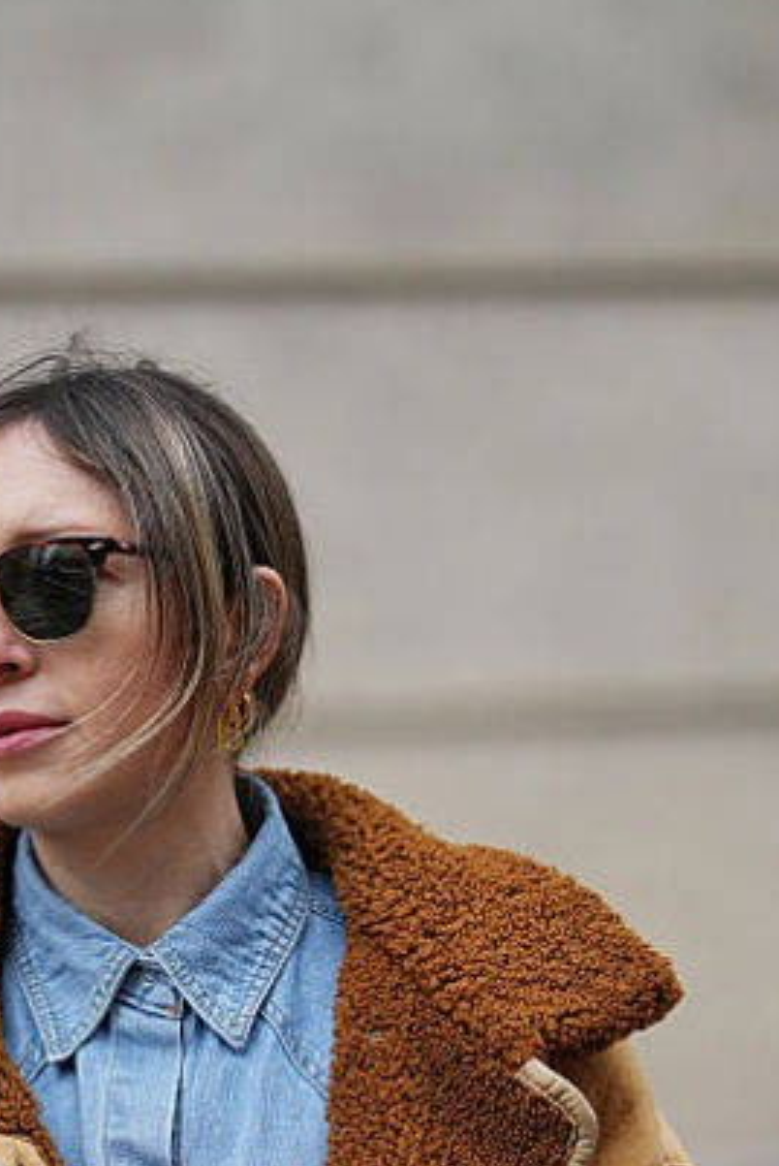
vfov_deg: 9.3
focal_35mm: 219
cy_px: 1346
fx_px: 7096
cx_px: 76
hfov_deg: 6.3
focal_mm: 85
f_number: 1.4
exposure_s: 1/1000
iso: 200
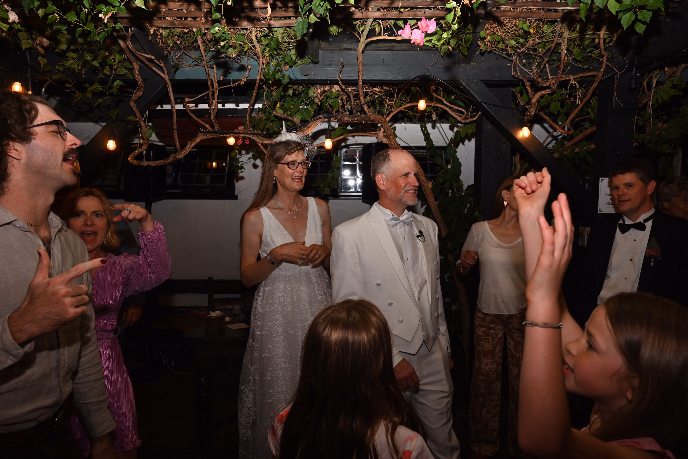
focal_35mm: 24
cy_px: 230
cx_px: 344
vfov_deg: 53.1
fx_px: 459
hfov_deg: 73.7
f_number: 7.1
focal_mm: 24
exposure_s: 1/60
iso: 1000
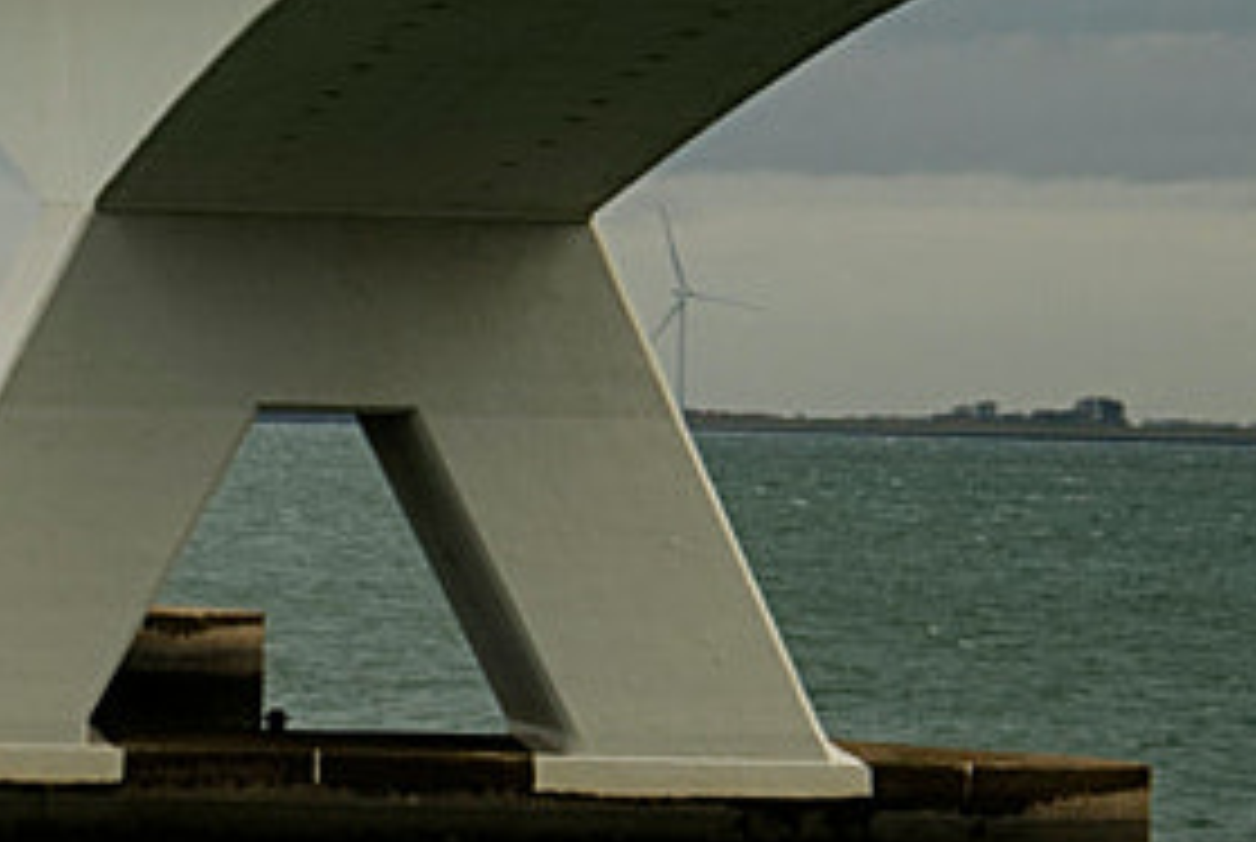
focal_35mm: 321
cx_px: -50
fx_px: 11217
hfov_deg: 6.4
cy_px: 239
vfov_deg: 4.3
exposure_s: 1/640
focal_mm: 56
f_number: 4.2
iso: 500
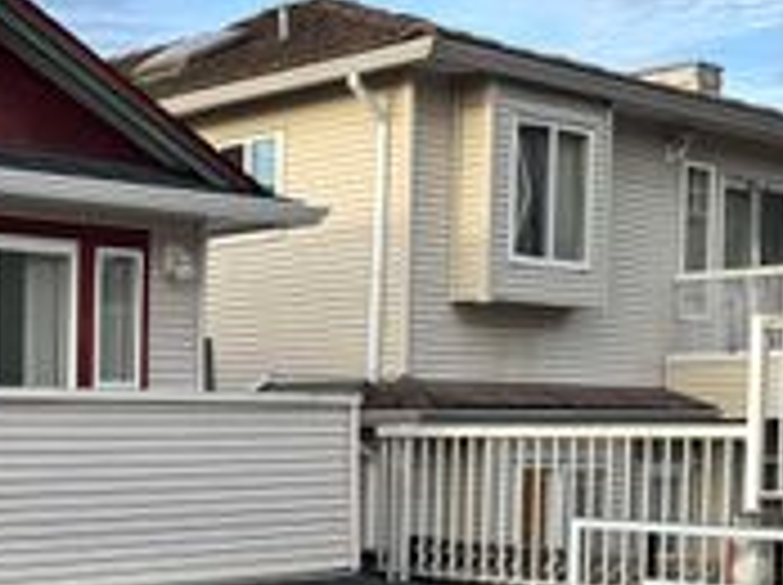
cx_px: -166
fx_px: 1559
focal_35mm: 69
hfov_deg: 25.3
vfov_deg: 20.9
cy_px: 515
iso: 80
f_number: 1.78
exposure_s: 1/1366
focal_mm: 6.76
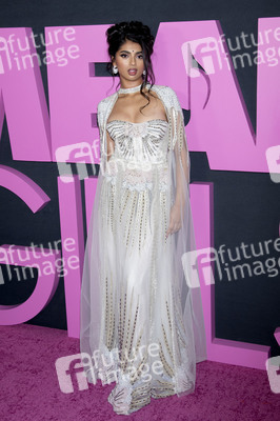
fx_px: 444
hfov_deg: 35.0
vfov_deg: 50.7
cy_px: 210
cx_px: 140
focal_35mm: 38
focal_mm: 38
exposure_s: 1/200
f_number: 6.3
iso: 400
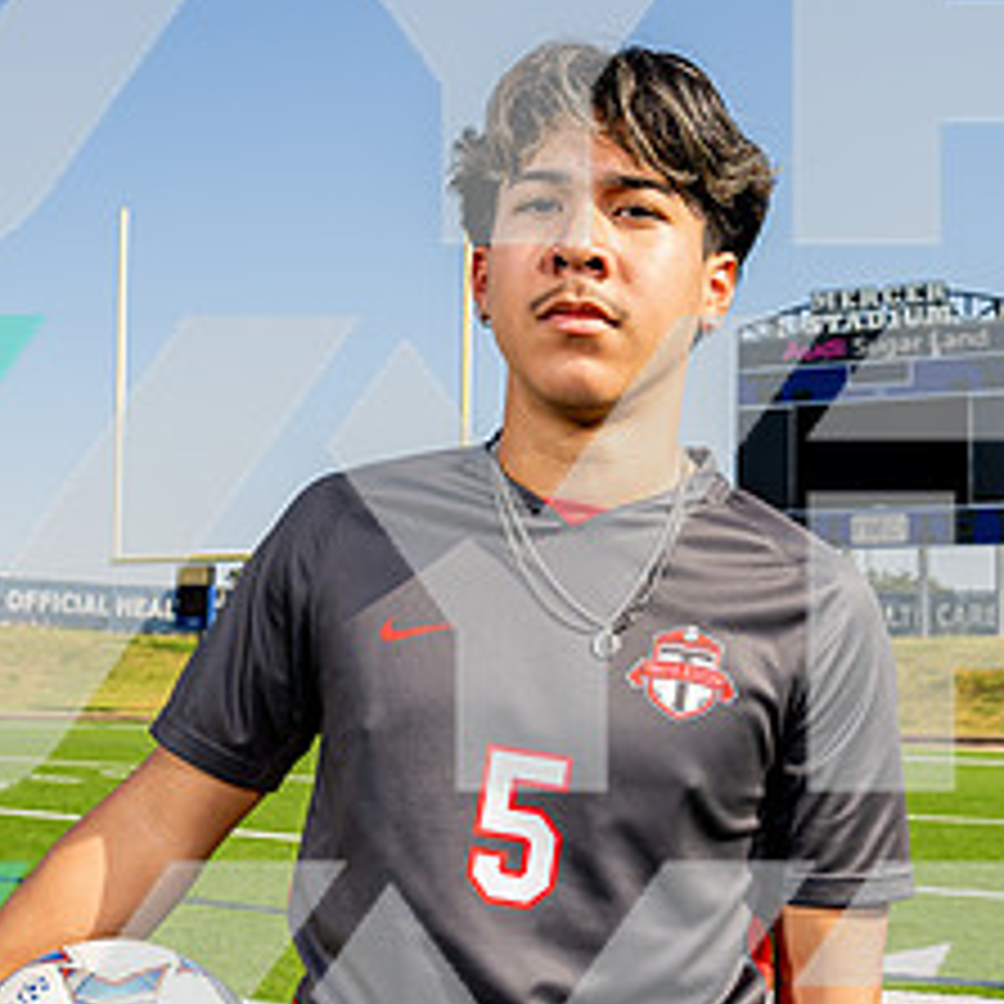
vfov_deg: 32.2
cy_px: 556
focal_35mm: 53
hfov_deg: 31.8
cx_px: 720
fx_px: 1739
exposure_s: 1/125
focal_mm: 24
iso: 50
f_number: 7.1
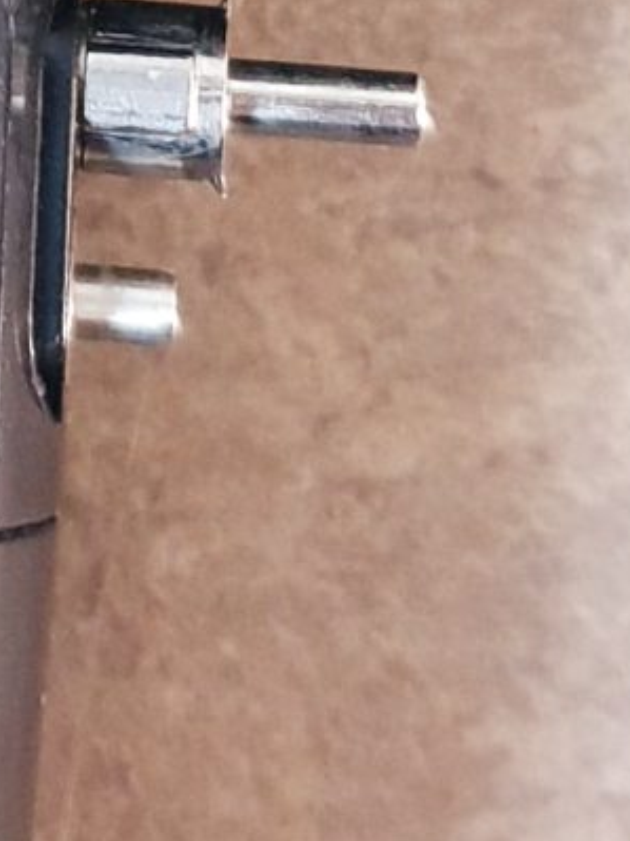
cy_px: -651
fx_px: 4055
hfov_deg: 8.6
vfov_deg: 11.1
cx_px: -451
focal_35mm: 167
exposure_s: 1/33
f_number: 1.5
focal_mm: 4.3
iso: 320
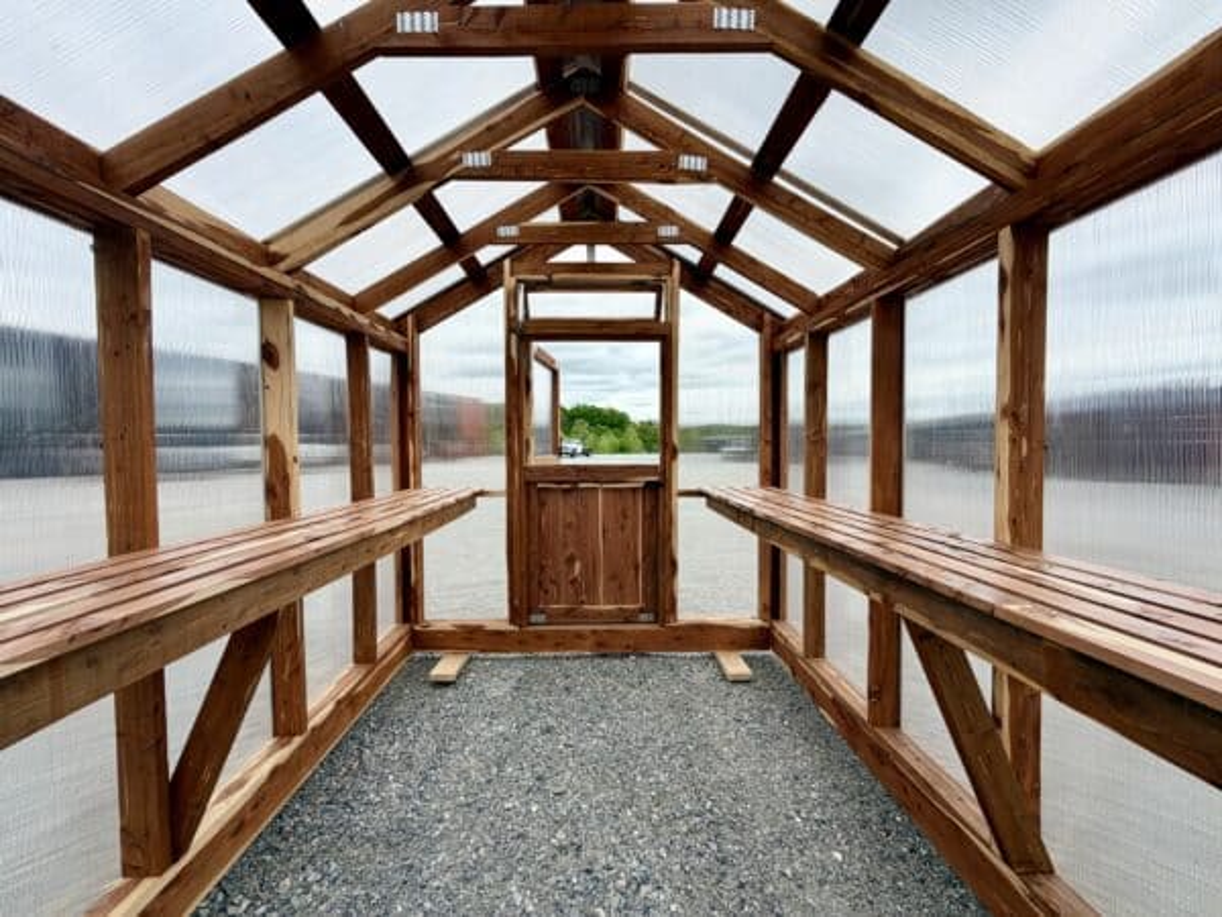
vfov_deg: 85.7
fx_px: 494
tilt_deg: -1.5
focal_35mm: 14
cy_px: 458
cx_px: 611
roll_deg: +1.0
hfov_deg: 102.1
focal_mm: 2.22
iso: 32
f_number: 2.2
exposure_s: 1/770
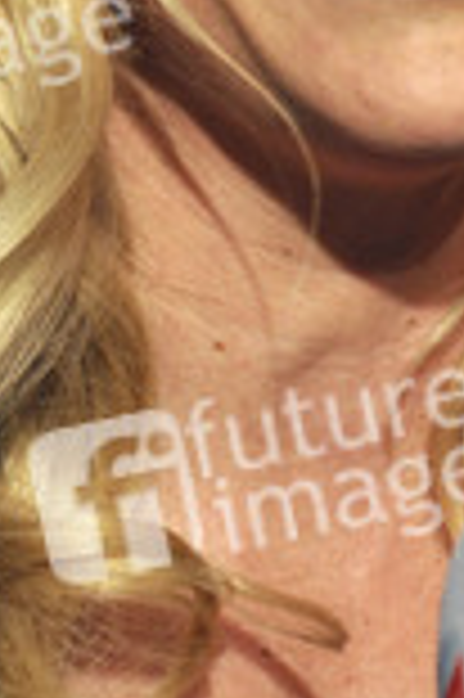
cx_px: 394
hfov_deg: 3.9
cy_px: -198
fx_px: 6762
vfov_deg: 5.9
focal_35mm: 349
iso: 640
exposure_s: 1/125
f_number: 6.3
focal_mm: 90
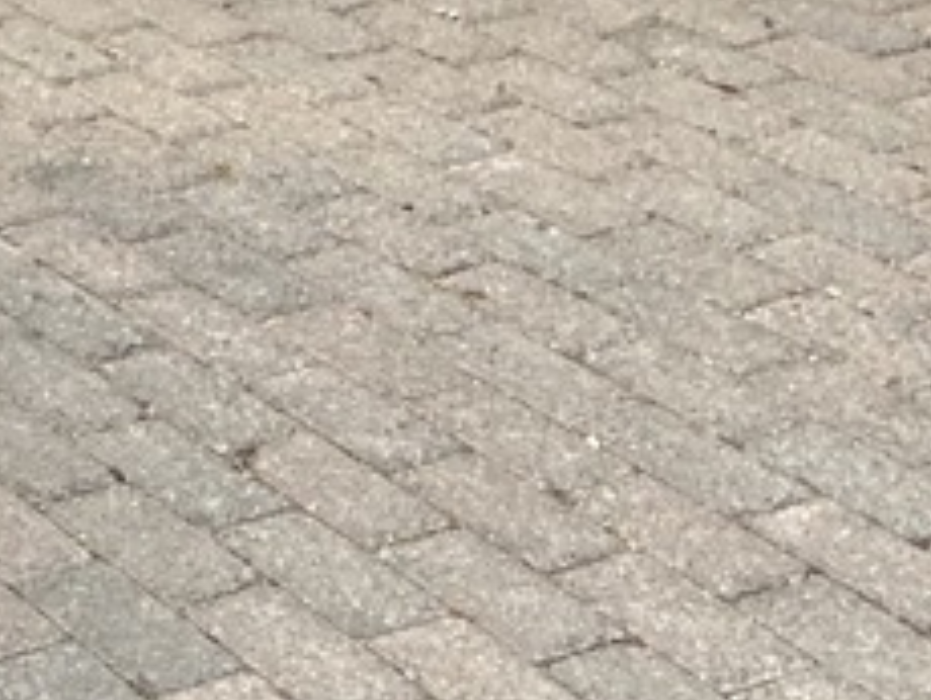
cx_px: -866
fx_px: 3231
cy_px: -672
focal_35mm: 120
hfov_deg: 14.1
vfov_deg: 11.3
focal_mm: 2.69
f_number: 1.9
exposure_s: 1/121
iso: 40
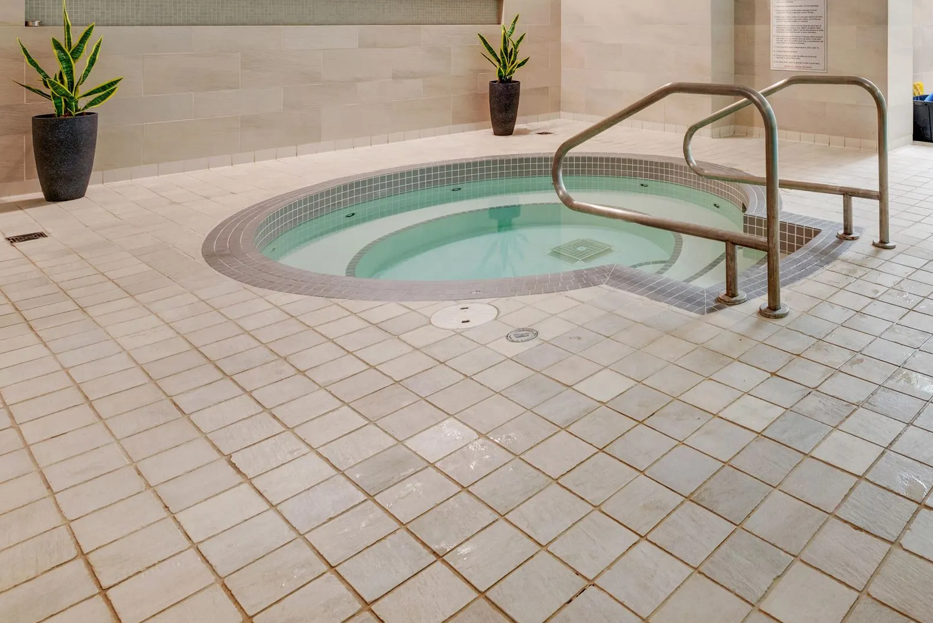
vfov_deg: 42.7
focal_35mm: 27
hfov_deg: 62.6
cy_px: 29
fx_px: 700
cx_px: 724
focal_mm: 14
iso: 250
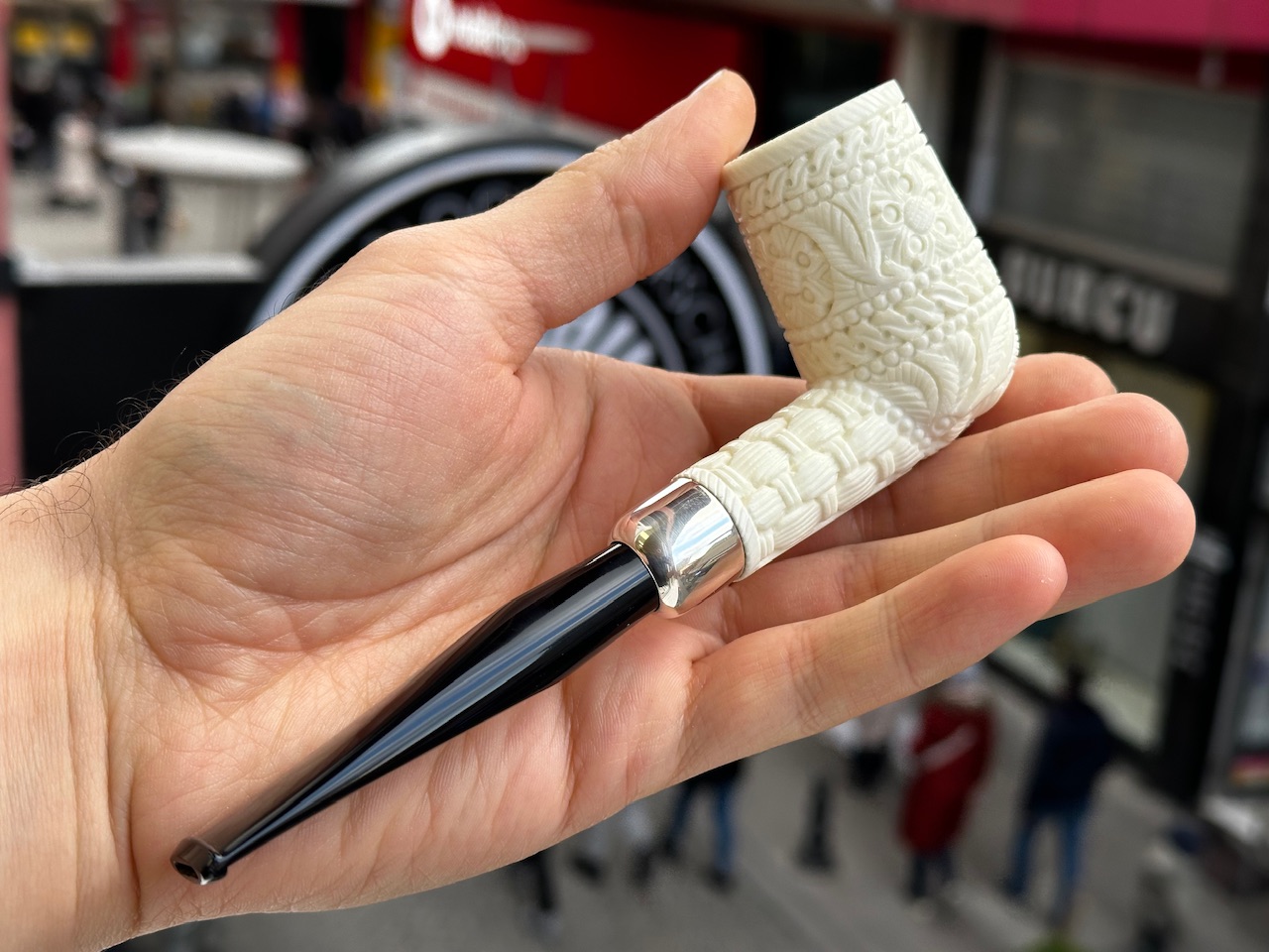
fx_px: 1760
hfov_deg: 39.7
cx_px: 634
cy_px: 476
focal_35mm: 48
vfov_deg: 30.3
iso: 64
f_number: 1.78
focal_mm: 6.86
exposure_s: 1/314
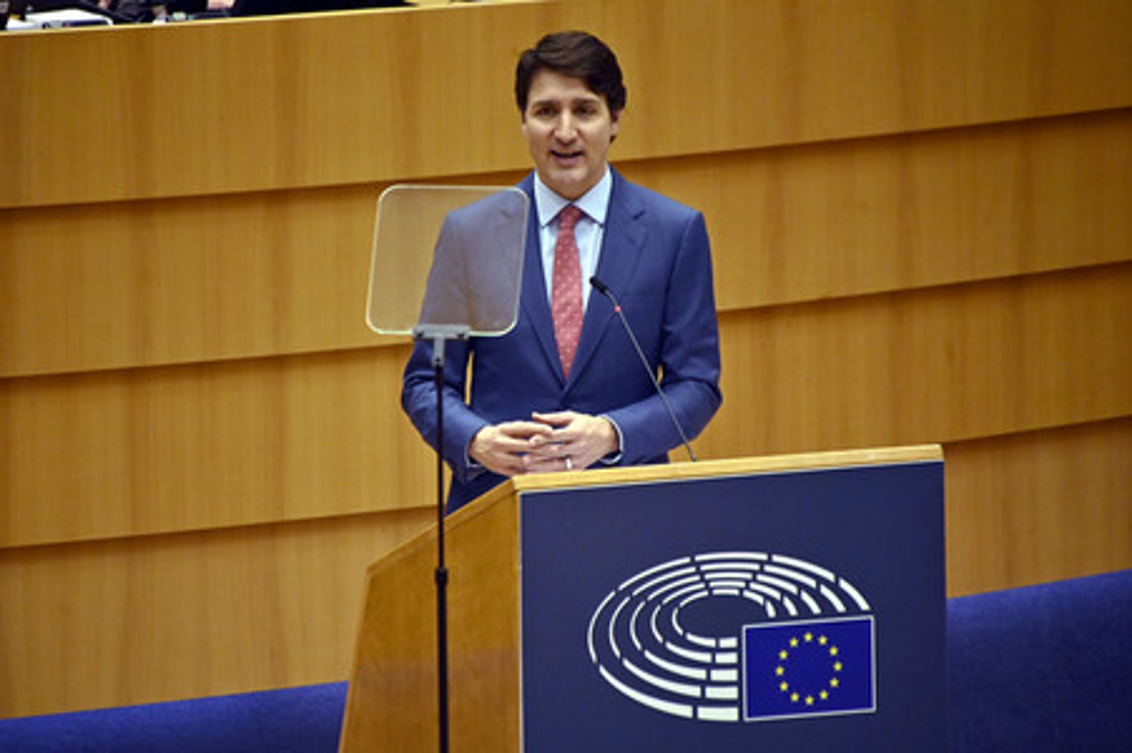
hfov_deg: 4.1
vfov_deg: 2.7
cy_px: 376
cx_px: 566
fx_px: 15710
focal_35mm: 500
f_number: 6.3
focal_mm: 500
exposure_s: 1/500
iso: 4000
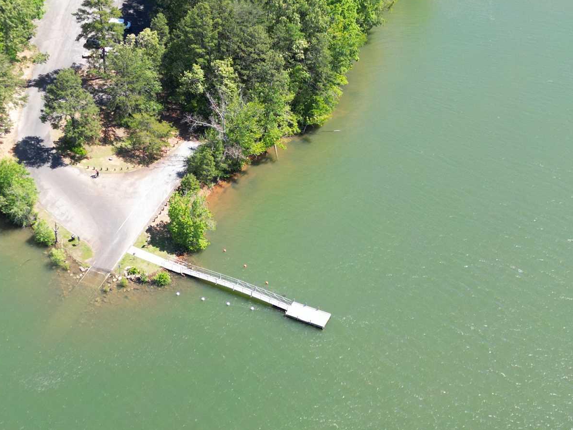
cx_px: 164
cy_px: 242
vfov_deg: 23.6
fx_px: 1026
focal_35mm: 62
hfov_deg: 30.8
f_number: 1.7
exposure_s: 1/800
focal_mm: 6.72
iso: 100
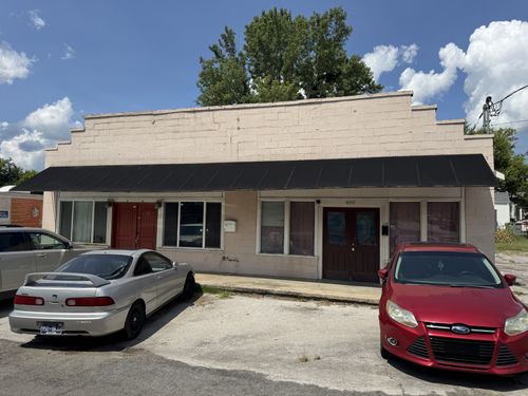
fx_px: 366
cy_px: 198
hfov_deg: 71.6
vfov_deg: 56.8
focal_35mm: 24
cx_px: 264
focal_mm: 6.76
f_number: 1.78
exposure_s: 1/7092
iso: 80
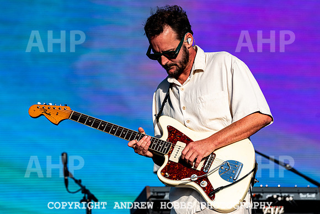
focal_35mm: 238
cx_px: 163
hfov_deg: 8.6
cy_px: 87
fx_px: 2116
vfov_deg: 5.8
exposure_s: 1/5000
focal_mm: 200
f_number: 5
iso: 320
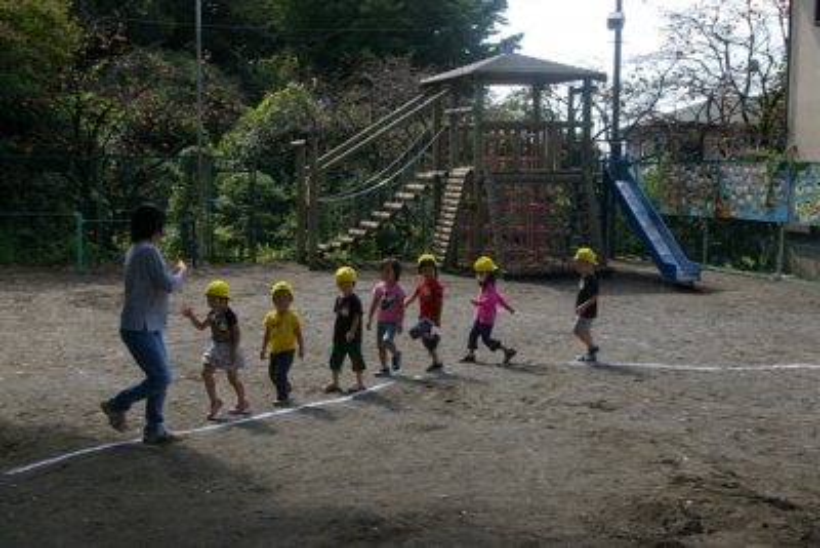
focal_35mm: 50
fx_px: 1128
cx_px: 410
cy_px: 274
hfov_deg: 40.0
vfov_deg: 27.3
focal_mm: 33
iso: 200
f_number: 8
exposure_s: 1/250
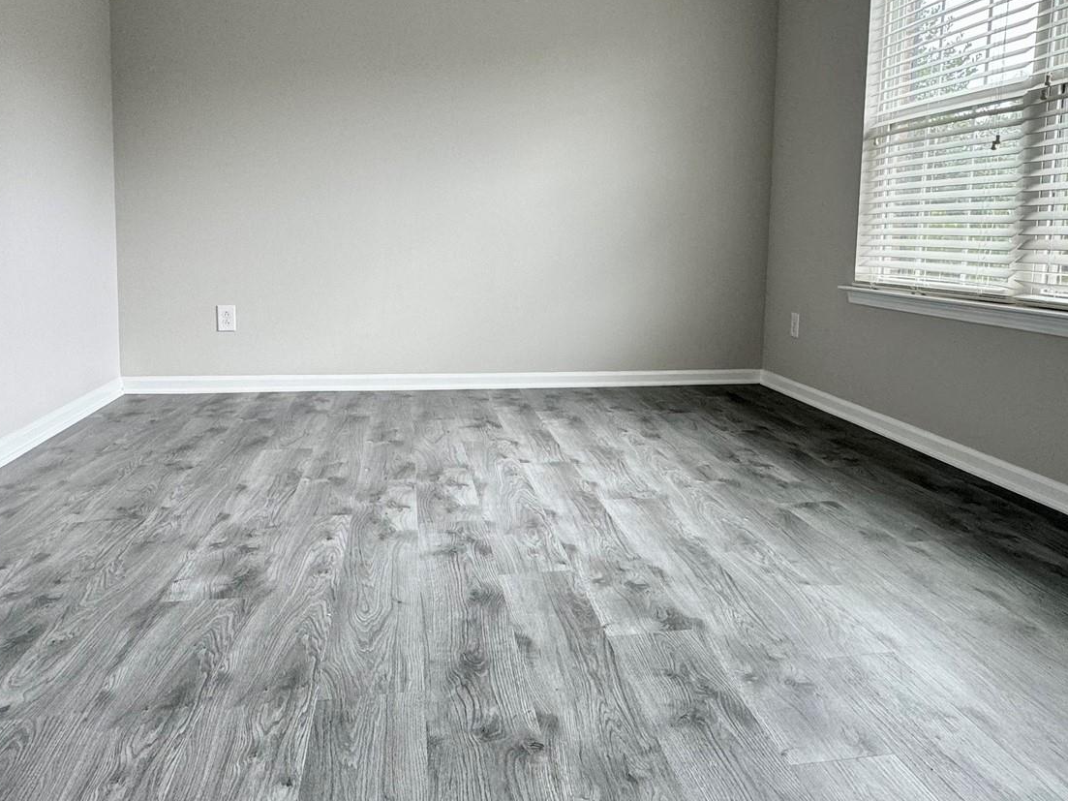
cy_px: 313
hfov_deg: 67.2
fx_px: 802
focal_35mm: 26
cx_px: 574
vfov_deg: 52.6
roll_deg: -1.2
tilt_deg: -5.0
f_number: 2.2
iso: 64
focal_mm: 2.22
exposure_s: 1/99
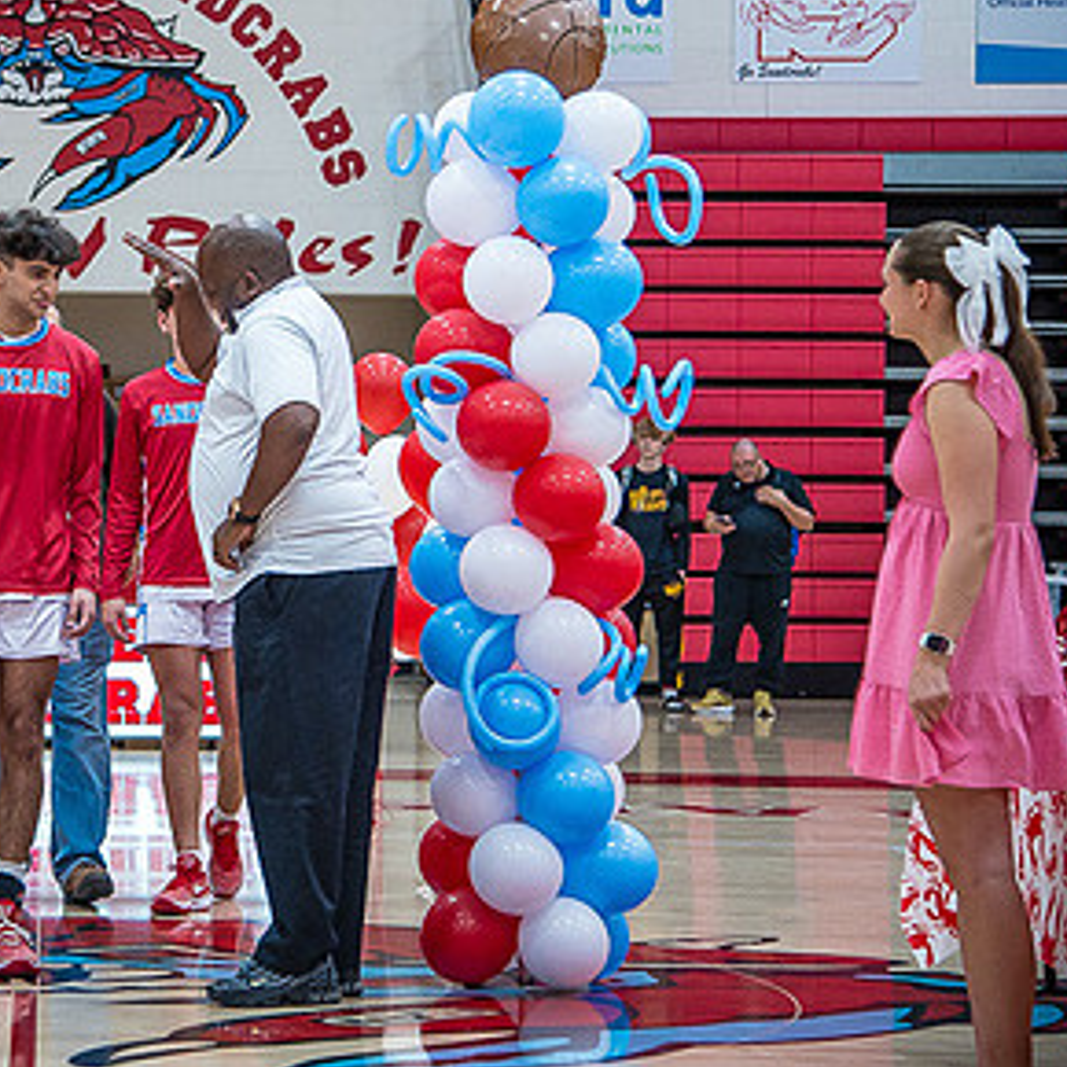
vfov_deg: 15.5
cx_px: 96
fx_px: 3906
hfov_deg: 15.4
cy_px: 383
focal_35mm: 112
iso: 2000
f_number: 4
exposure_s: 1/320
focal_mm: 66
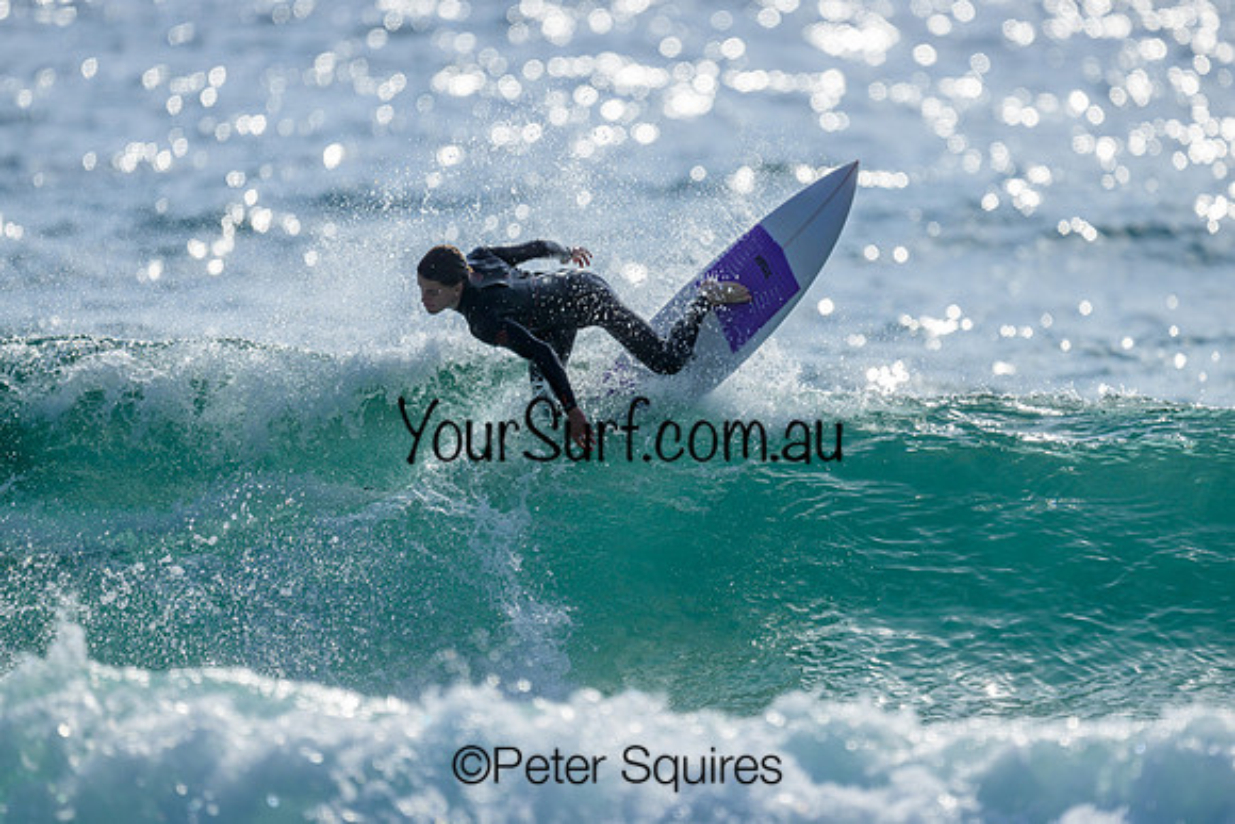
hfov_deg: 2.6
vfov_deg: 1.7
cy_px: 412
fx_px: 27450
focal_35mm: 800
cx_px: 618
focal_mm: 800
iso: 160
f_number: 6.3
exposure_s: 1/2000
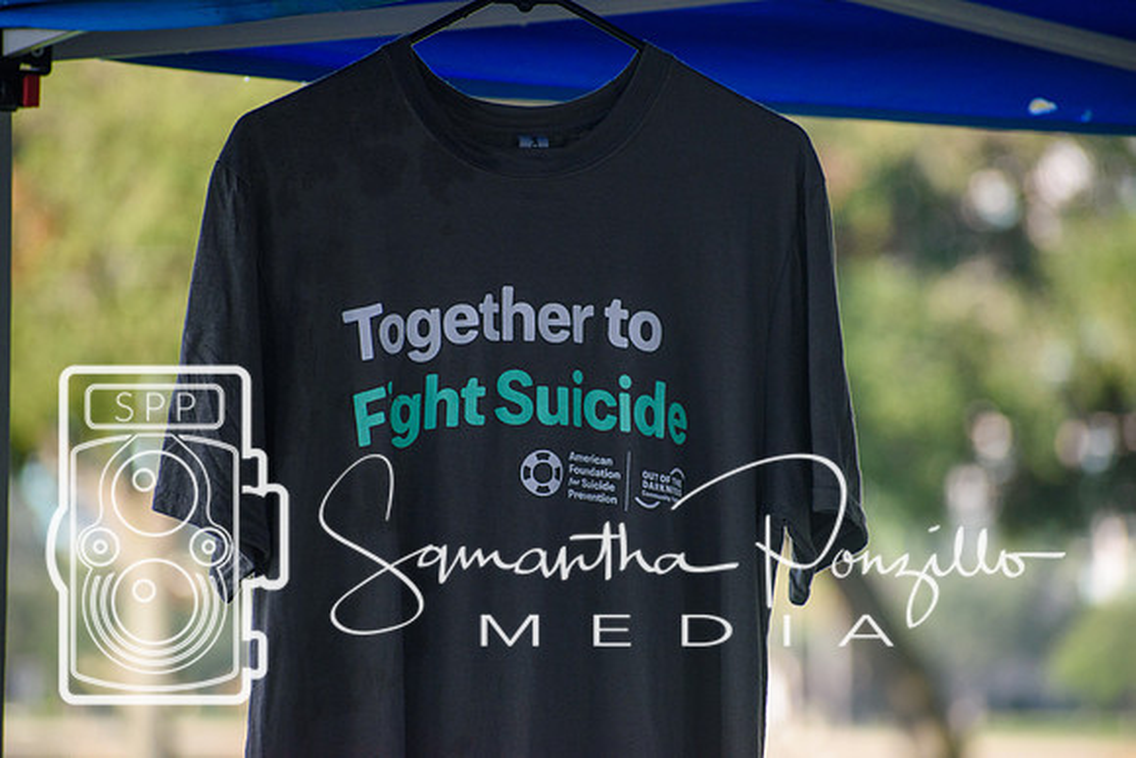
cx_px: 568
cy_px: 379
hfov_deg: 7.8
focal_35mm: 262
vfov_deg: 5.2
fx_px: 8285
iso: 560
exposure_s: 1/1000
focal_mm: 175
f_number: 5
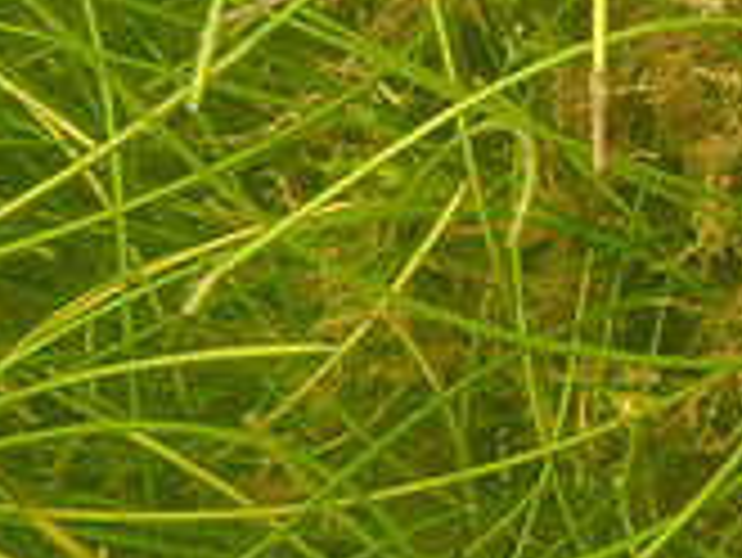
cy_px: -142
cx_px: 1070
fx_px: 1888
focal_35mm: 88
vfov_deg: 16.0
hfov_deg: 19.7
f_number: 2.8
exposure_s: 1/100
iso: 100
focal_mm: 4.5
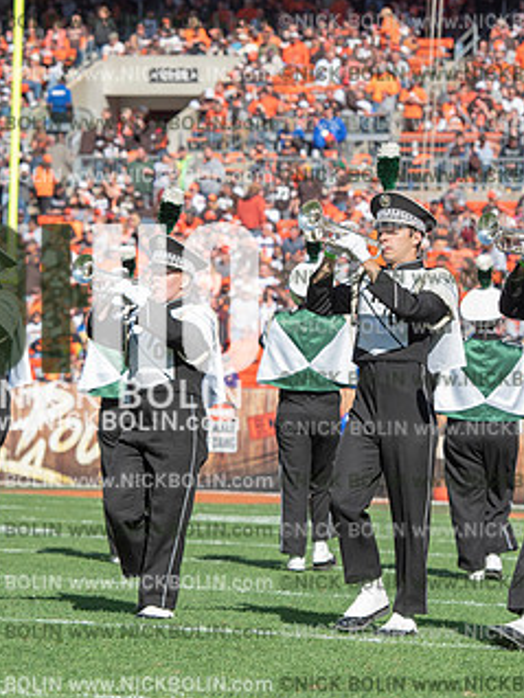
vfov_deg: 9.2
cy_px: 328
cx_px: 103
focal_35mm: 214
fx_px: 4313
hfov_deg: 6.9
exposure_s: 1/2000
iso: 400
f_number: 5
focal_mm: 122
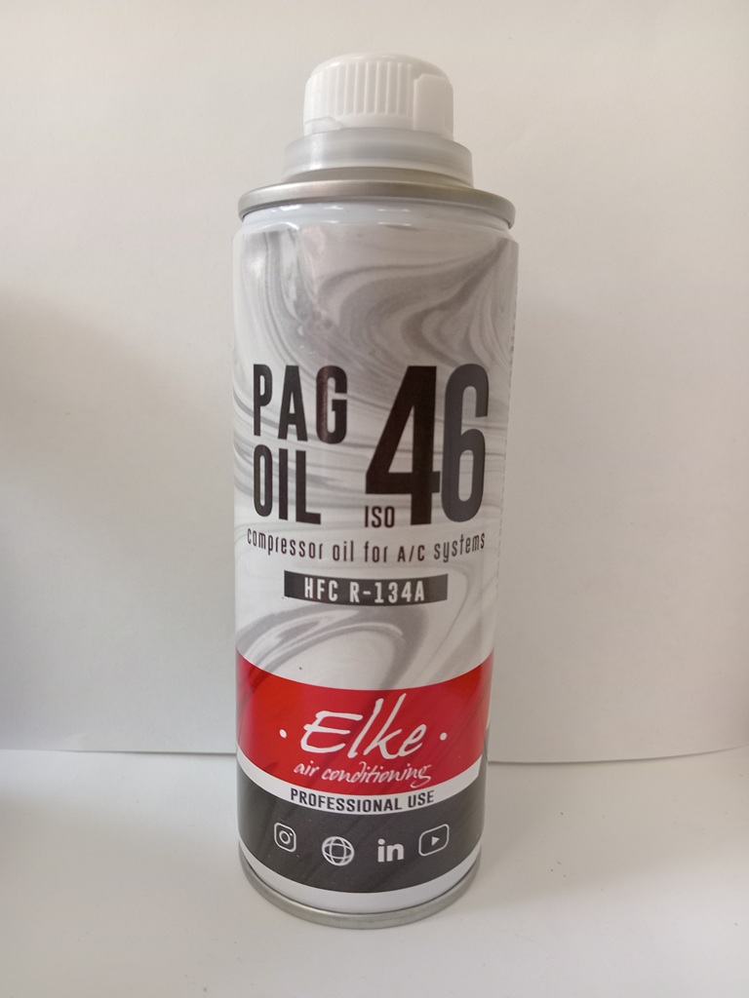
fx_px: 721
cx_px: 374
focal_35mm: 25
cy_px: 499
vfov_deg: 69.4
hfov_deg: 54.9
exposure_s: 1/25
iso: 418
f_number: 1.8
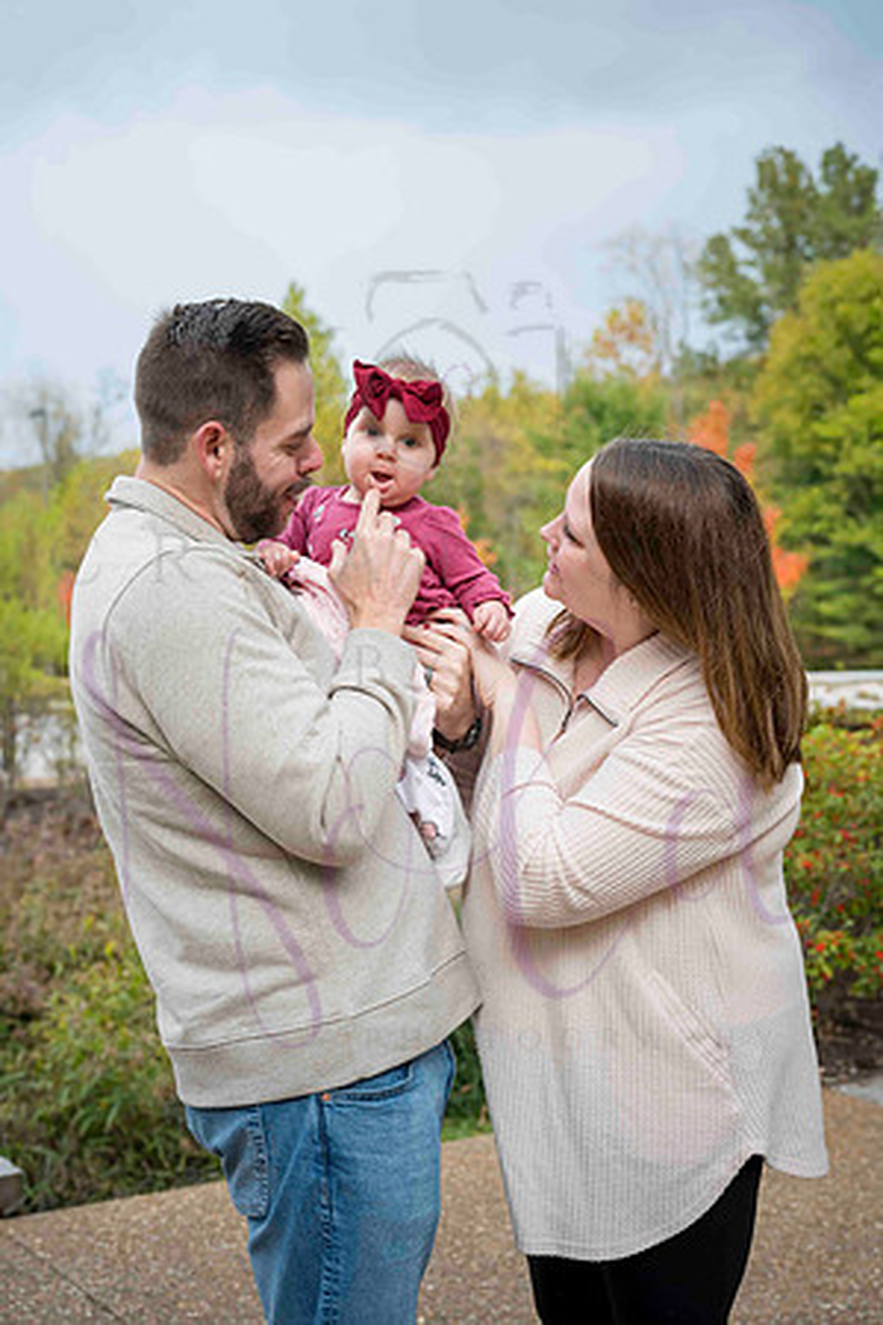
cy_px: 662
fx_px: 1766
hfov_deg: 28.1
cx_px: 442
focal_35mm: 48
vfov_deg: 41.1
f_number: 4.5
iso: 400
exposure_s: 1/500
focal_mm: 48
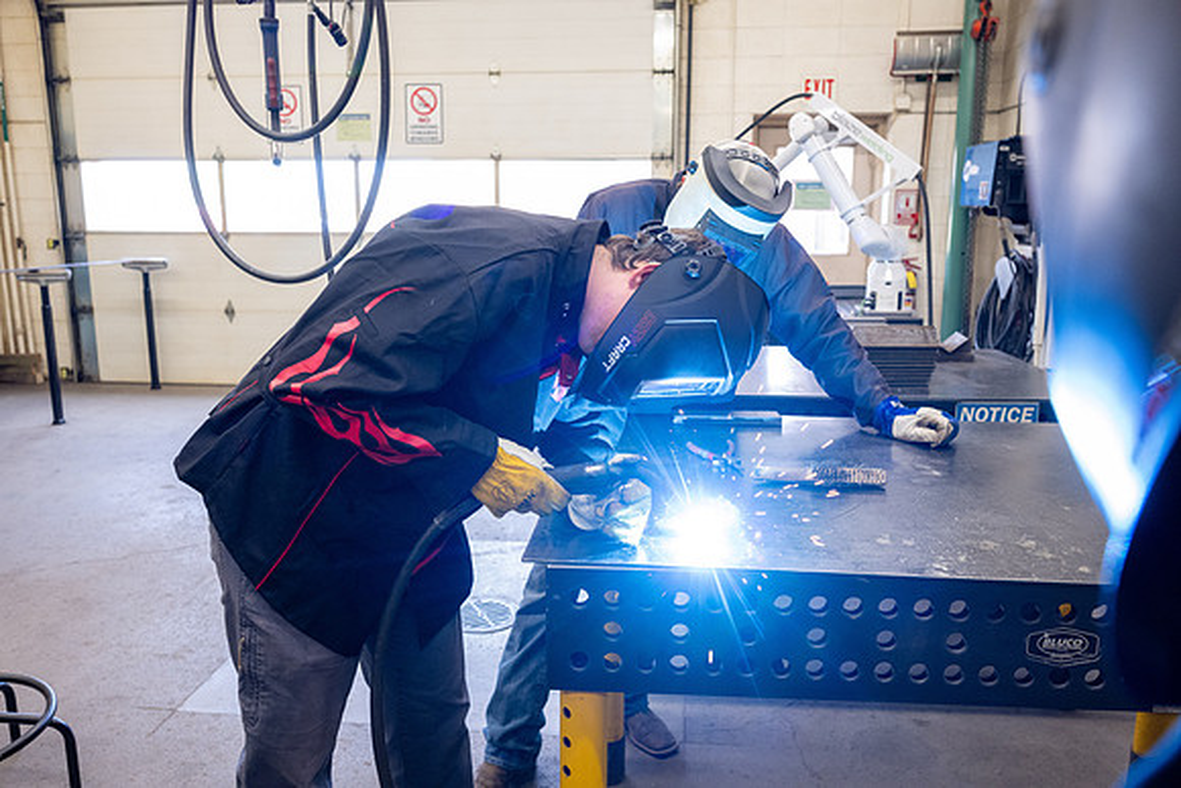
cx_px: 590
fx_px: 886
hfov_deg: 67.4
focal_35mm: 27
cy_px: 394
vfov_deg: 48.0
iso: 2000
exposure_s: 1/200
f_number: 4
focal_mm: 27
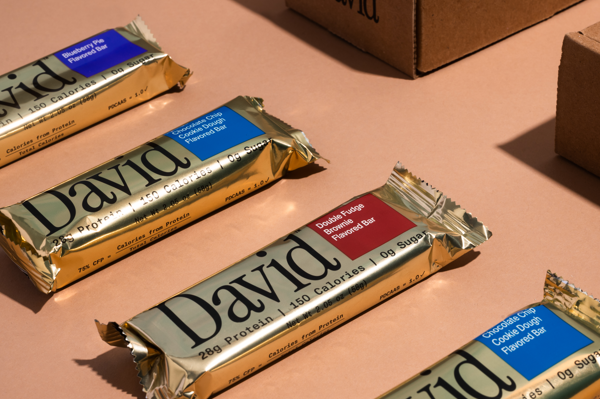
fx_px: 1582
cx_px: 380
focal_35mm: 95
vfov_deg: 14.4
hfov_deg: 21.4
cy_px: 223
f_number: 18
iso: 125
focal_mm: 70
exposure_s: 1/125
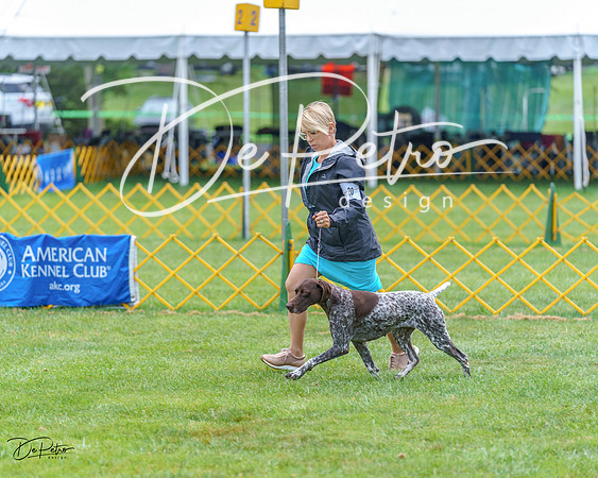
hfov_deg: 11.7
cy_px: 239
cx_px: 299
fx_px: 2909
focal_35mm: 164
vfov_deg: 9.4
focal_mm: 146
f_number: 2.8
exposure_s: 1/640
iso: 640
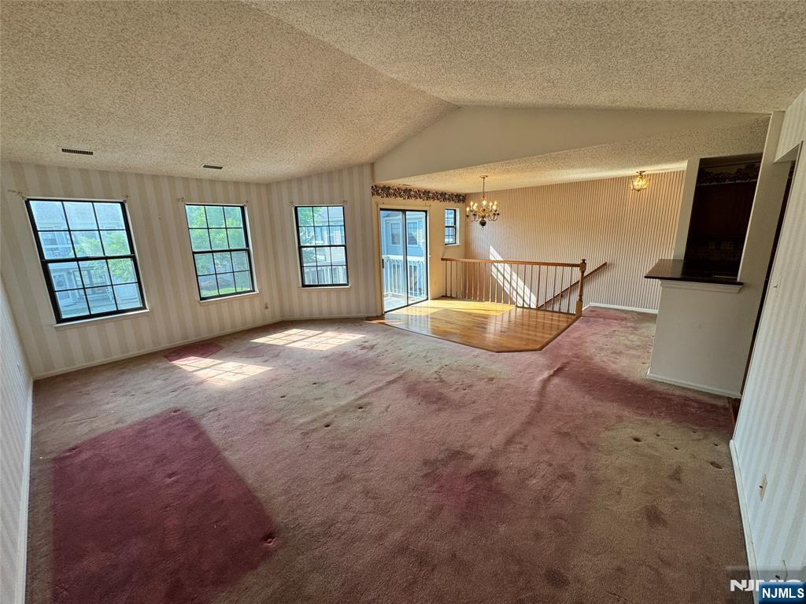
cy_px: 302
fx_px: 326
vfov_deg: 85.7
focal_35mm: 14
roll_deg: +1.2
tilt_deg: -13.9
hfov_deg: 102.1
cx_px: 403
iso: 40
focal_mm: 2.22
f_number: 2.2
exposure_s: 1/237
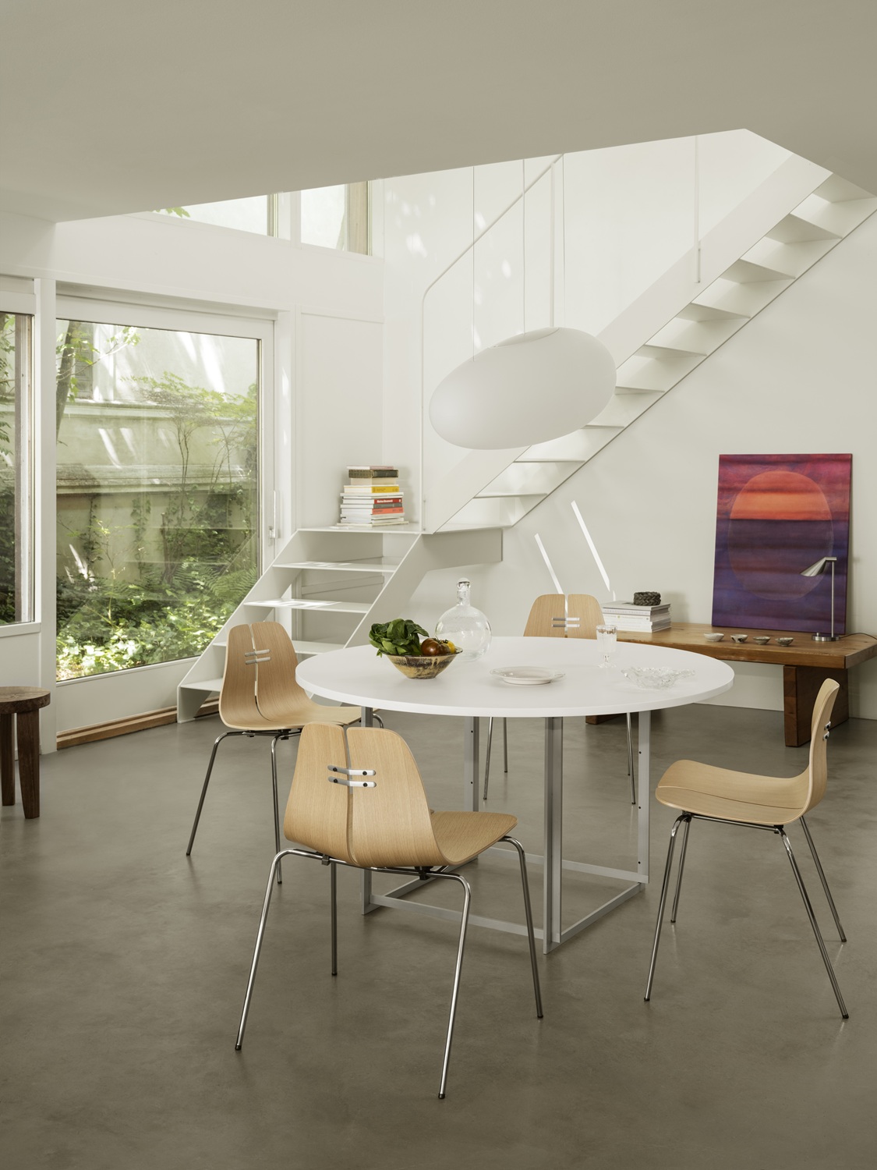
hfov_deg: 36.8
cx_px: 438
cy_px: 585
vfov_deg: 47.9
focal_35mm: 39
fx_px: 1317
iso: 400
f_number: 11
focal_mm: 49
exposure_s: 1/10
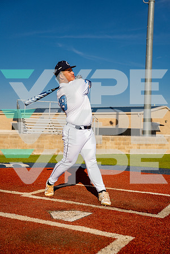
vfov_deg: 43.6
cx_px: 85
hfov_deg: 29.9
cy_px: 127
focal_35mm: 45
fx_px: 319
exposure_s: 1/1250
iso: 100
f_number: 4
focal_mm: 45
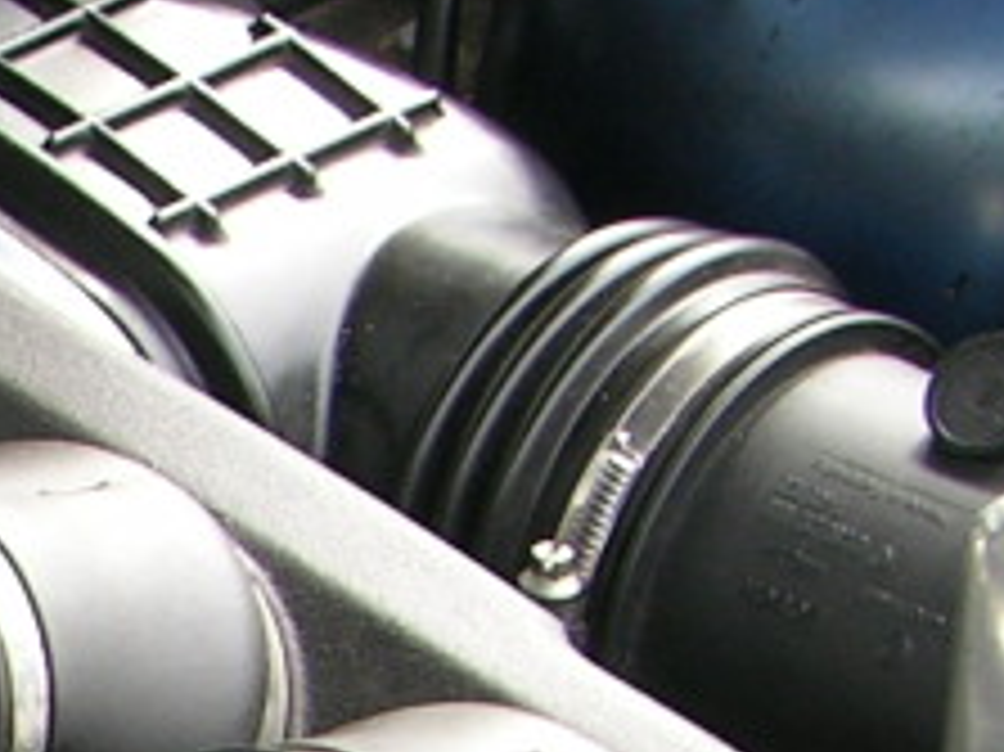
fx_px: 7276
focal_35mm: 251
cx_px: -1099
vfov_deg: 5.7
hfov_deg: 7.5
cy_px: 1621
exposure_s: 1/51.6
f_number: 3.2
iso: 50
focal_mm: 8.9
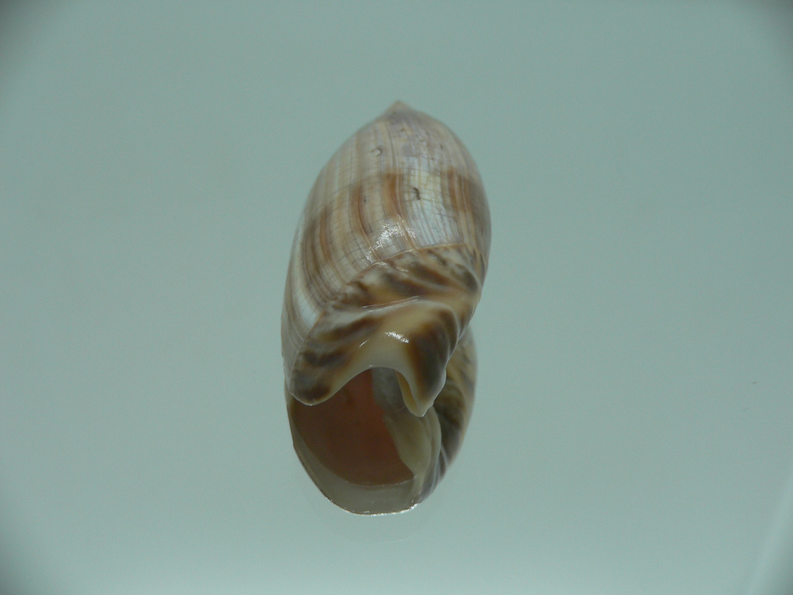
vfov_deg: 40.7
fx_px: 802
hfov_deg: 52.6
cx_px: 396
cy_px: 298
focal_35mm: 35
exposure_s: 1/60
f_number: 2.8
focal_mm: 4.6
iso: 80
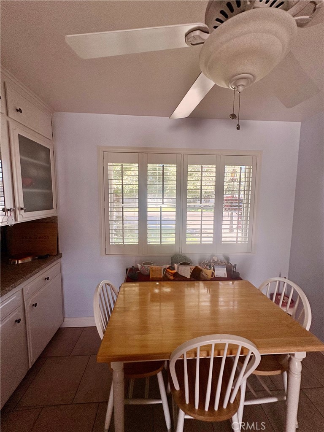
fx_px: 175
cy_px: 216
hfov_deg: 85.7
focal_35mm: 14
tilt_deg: -5.6
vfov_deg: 102.1
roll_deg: +0.2
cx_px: 162
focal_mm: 2.22
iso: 80
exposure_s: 1/109
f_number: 2.2
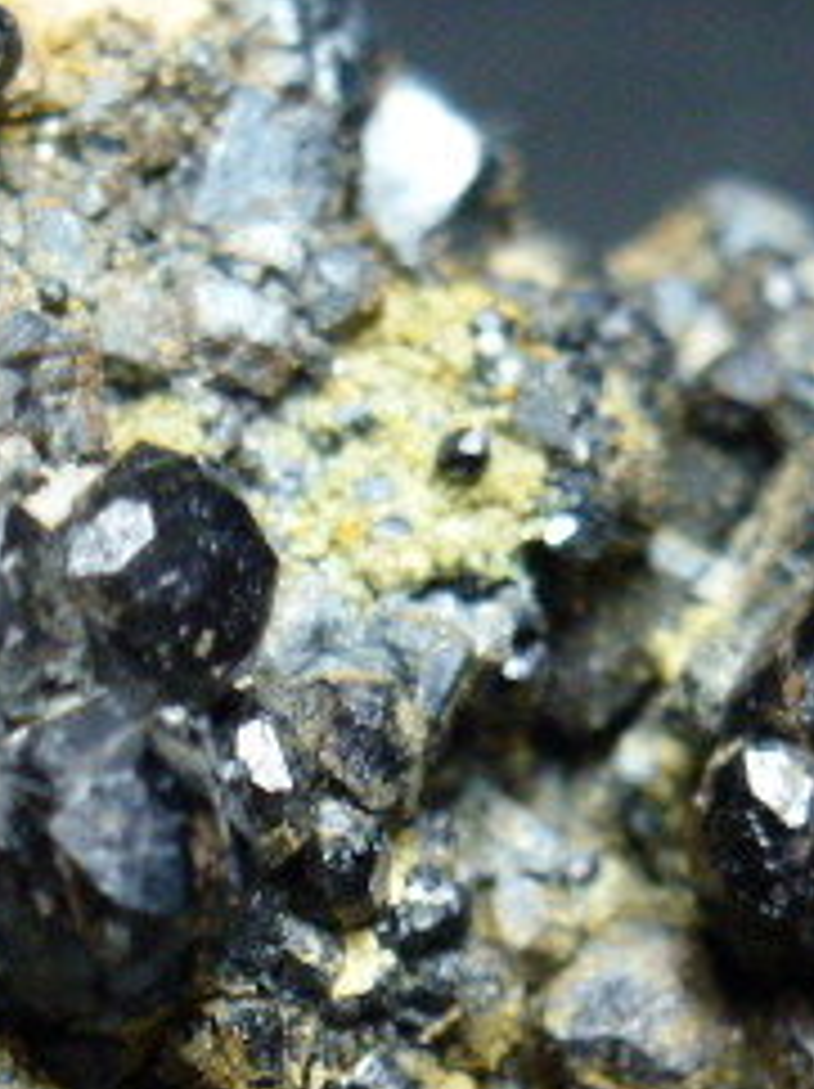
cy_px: 945
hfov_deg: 9.7
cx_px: 13
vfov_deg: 13.0
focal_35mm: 151
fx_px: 4743
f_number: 4.4
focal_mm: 10.1
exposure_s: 1/50
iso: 400
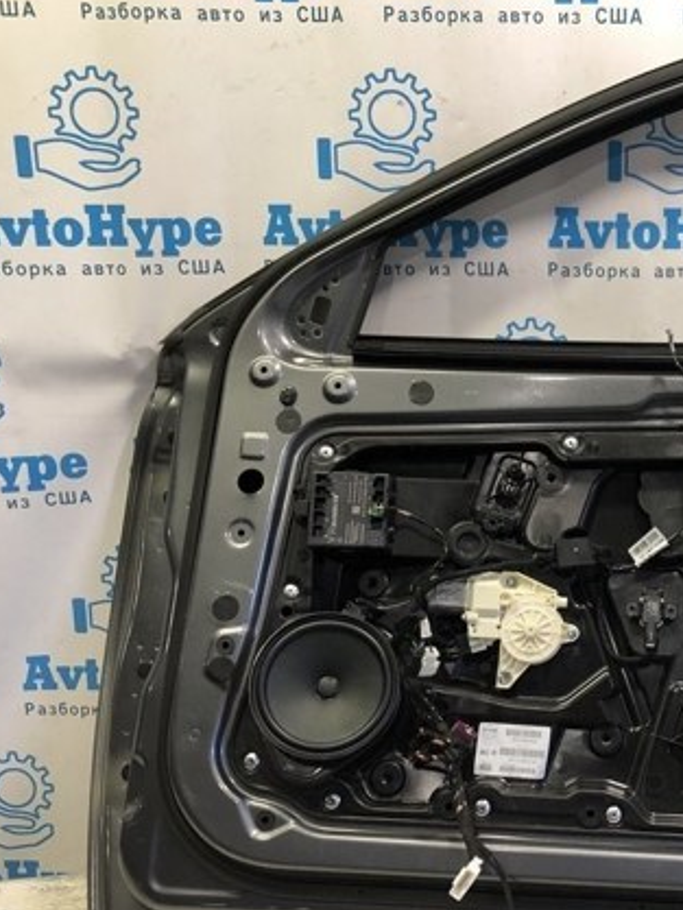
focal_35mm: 43
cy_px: 474
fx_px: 1131
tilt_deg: -14.3
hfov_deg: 32.1
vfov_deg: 43.8
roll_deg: +0.3
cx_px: 602
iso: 32
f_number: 1.8
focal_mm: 4
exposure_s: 1/25
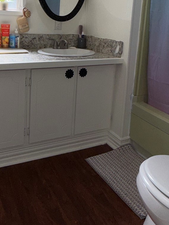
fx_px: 247
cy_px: 61
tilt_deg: -9.4
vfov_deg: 47.5
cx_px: 66
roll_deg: -5.6
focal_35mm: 38
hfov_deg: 37.5
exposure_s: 1/122
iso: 20
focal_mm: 2.22
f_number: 2.2
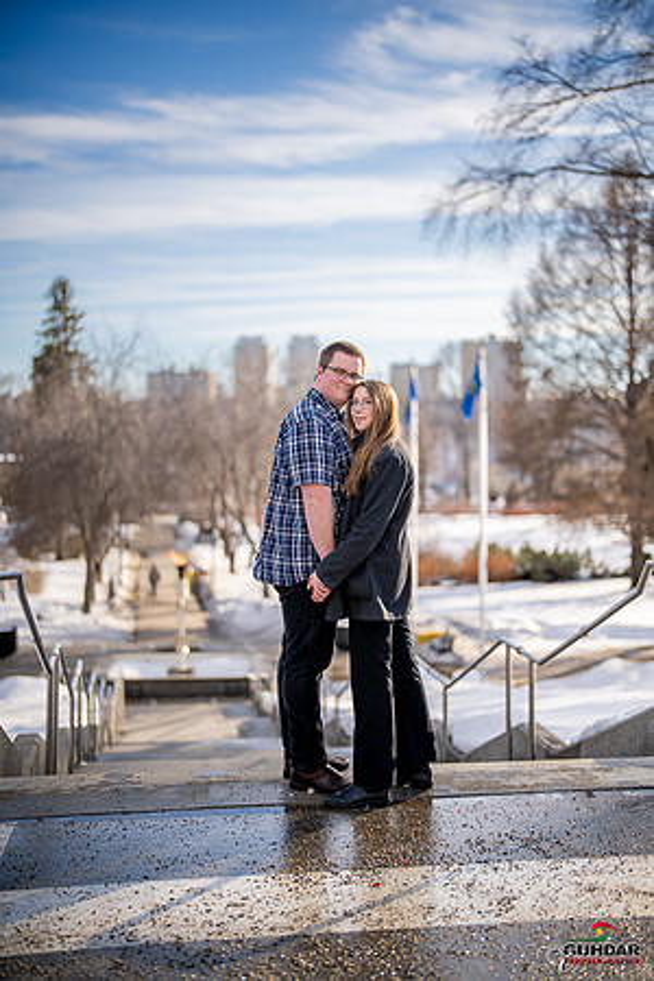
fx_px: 1362
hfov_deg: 27.0
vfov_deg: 39.6
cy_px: 490
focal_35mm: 50
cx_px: 327
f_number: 1.2
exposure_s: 1/6400
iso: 100
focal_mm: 50
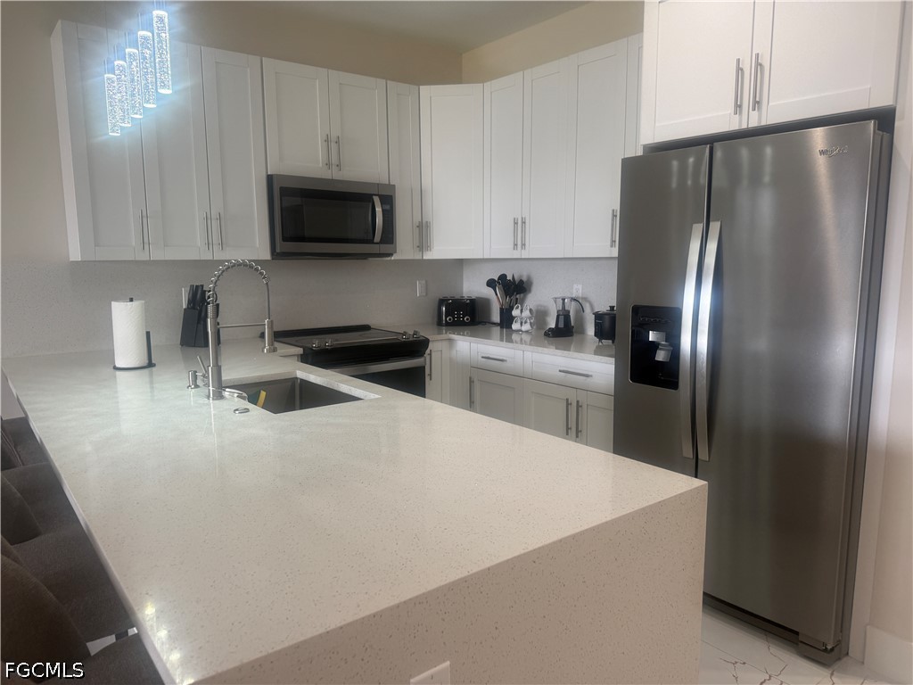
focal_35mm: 24
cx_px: 456
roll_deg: +1.0
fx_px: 633
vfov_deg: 56.8
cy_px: 342
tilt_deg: -7.6
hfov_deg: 71.6
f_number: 1.78
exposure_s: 1/122
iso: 80
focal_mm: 6.76
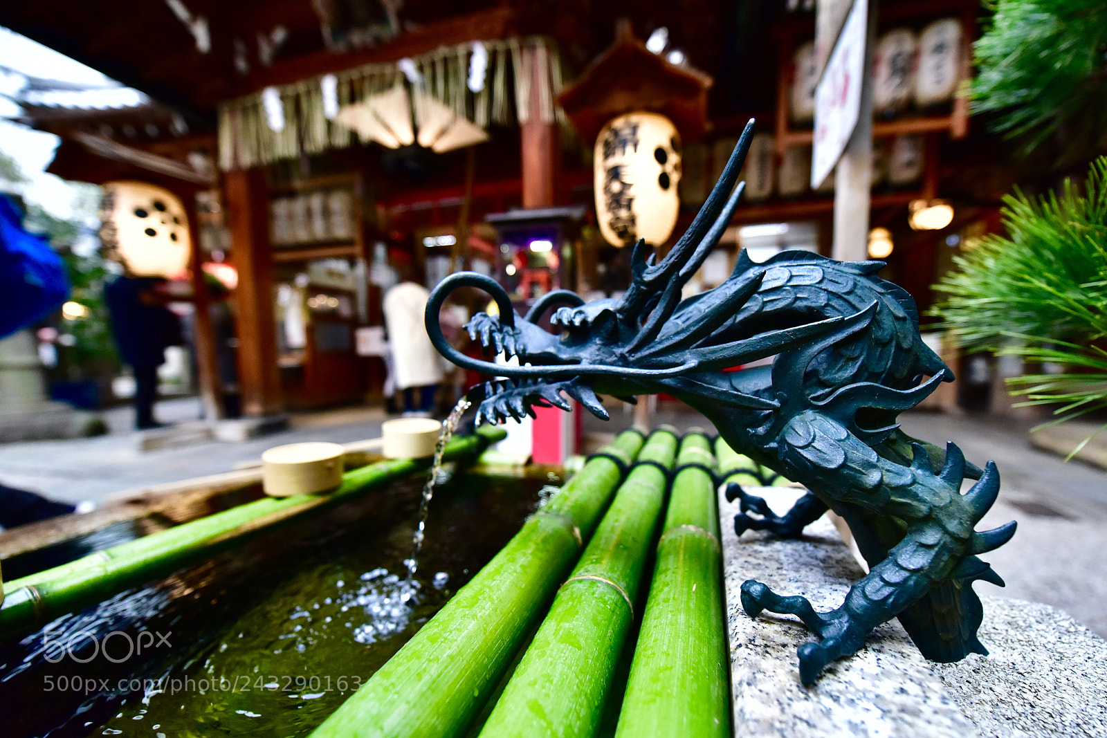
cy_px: 369
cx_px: 554
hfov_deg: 104.2
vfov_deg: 81.2
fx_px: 431
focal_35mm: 14
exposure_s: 1/640
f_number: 2.8
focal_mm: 14
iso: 2000
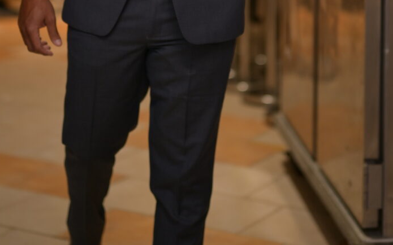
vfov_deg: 11.6
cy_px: -58
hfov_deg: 18.9
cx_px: 202
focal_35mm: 110
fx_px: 1178
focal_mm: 50
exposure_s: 1/200
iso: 400
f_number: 1.2
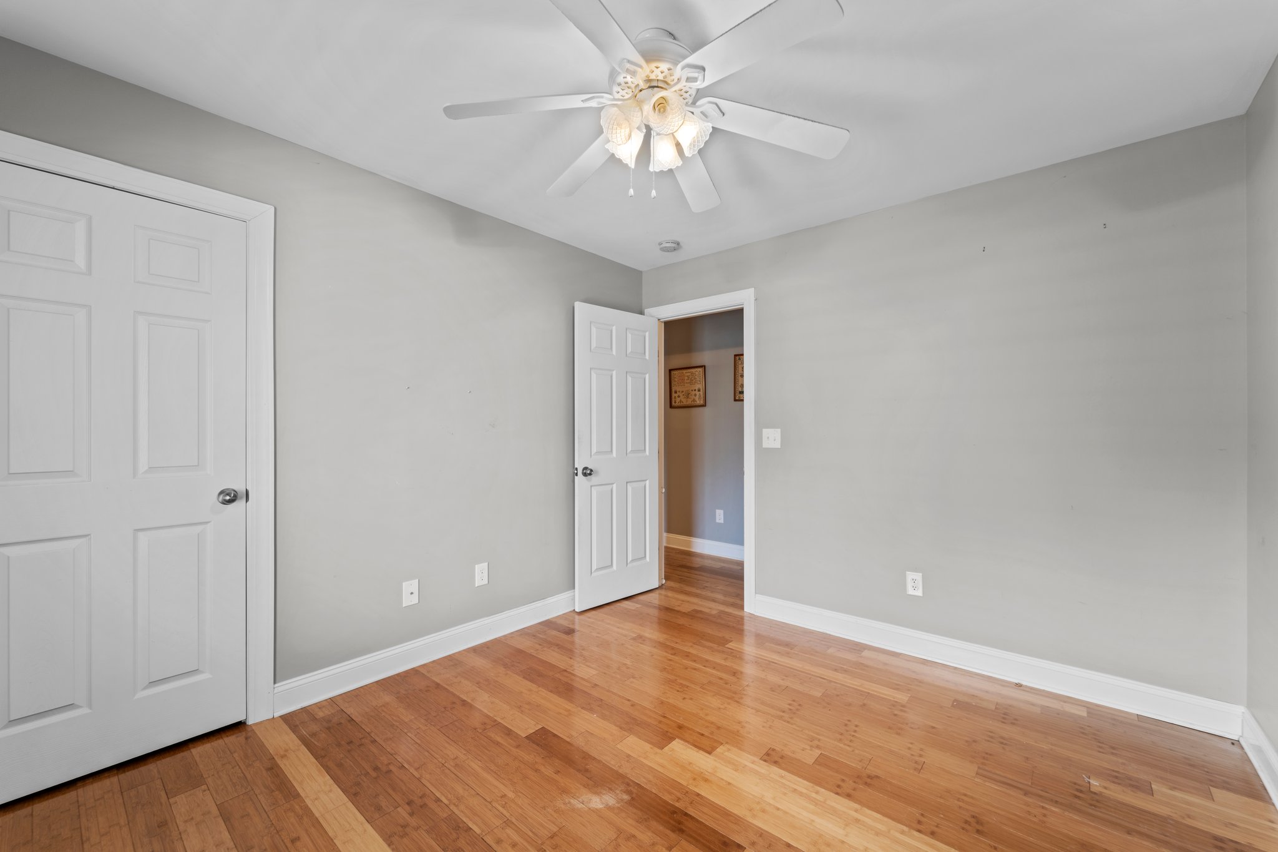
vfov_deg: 81.2
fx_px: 497
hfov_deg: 104.3
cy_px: 426
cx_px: 639
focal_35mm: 14
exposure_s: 1/1.25
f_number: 8
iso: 125
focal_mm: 14
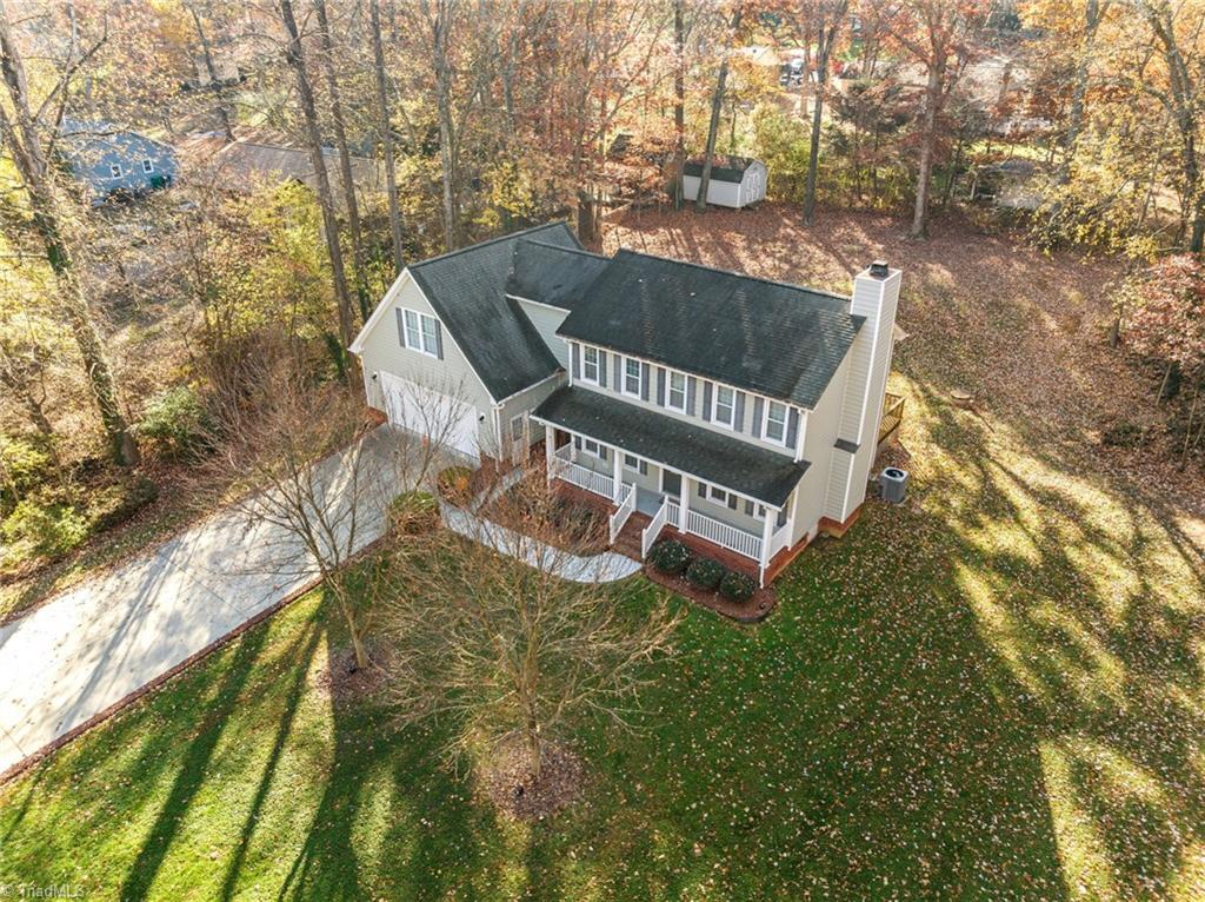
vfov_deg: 56.7
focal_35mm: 24
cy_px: 451
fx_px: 835
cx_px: 602
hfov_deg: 71.6
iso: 140
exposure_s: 1/200
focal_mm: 12.29
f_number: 2.8
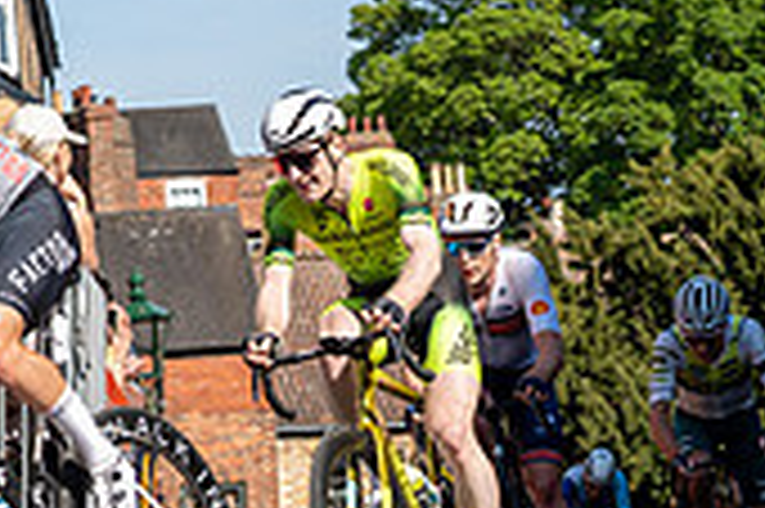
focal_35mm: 143
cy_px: 679
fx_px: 3036
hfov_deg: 14.4
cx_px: 337
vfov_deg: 9.4
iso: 100
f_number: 3.5
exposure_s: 1/1000
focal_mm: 38
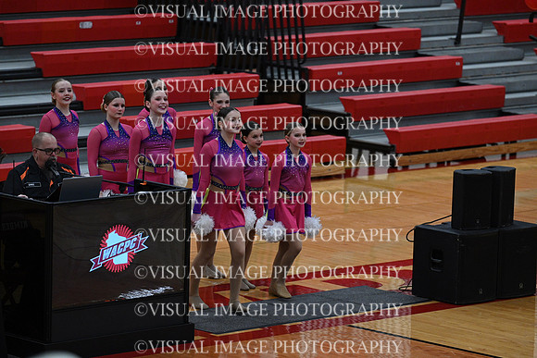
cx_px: 268
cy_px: 179
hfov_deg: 10.3
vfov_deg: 6.9
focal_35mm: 200
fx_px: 2984
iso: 4000
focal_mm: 200
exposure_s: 1/400
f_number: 4
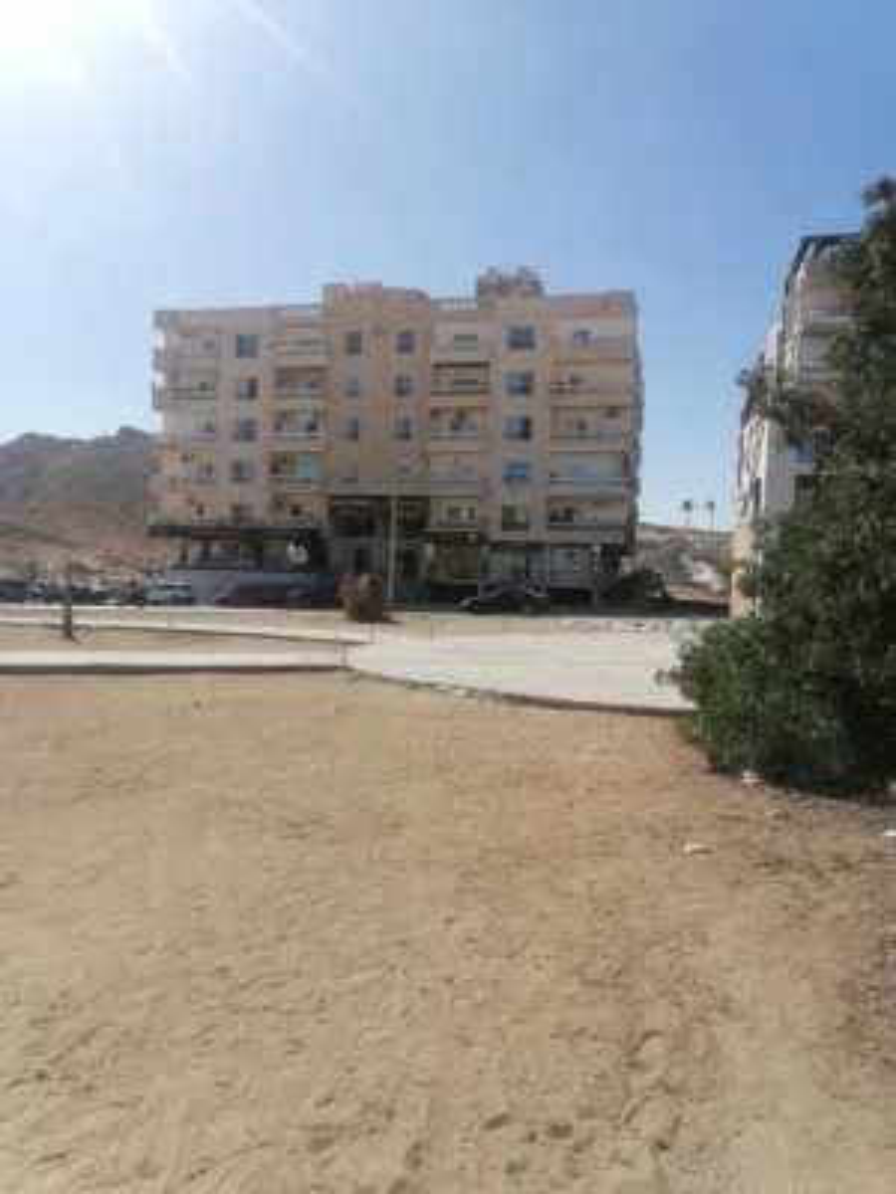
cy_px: 597
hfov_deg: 51.4
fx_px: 932
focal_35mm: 27
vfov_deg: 65.3
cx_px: 448
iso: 50
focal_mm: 5.3
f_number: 1.8
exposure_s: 1/2439
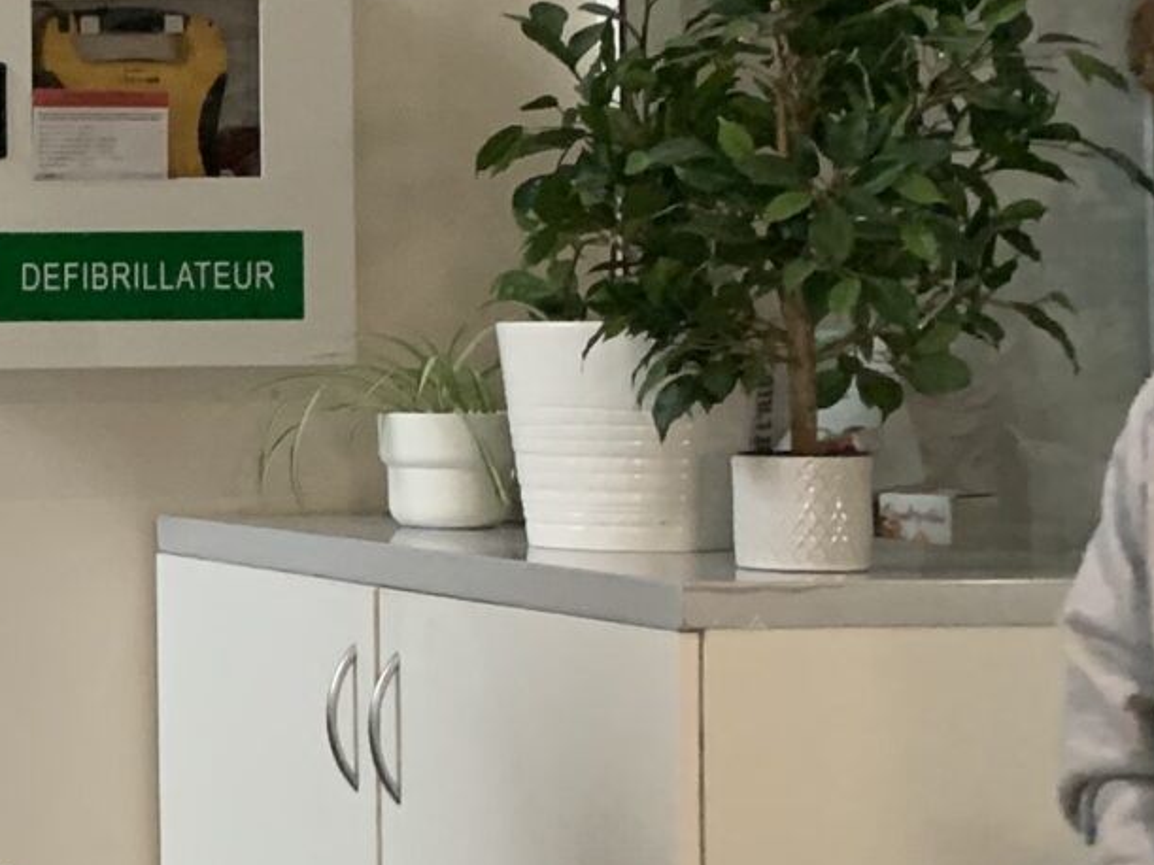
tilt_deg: -1.5
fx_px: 3633
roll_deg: +0.8
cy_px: 376
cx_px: -1209
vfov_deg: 13.6
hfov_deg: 14.6
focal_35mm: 109
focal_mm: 4.25
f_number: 1.8
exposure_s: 1/50
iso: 250
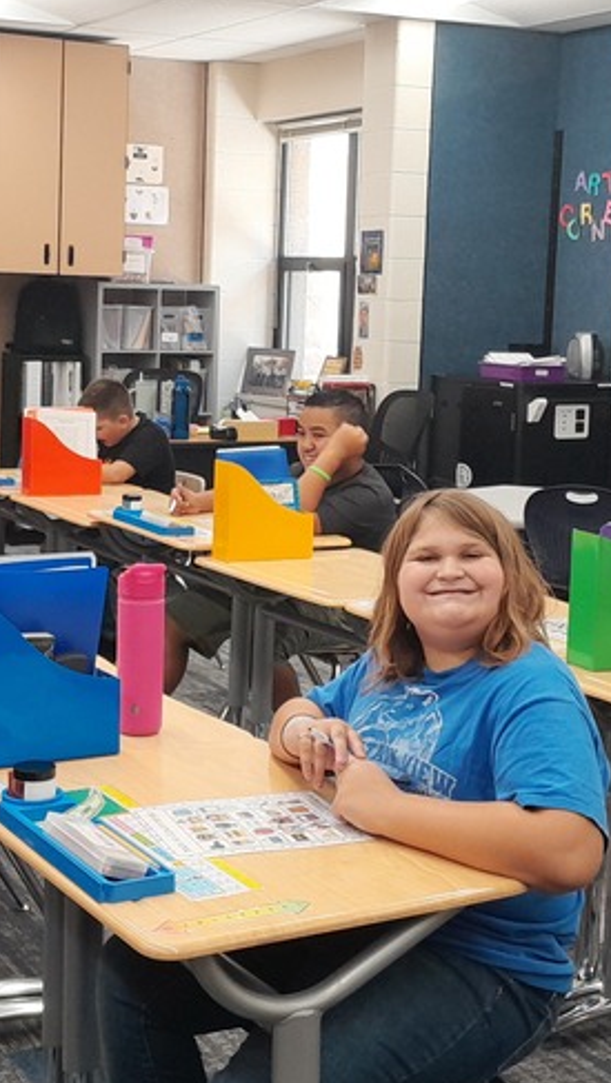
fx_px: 1668
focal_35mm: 58
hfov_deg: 20.7
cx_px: 184
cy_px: 468
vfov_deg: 35.9
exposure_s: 1/60
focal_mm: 3.98
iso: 100
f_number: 1.8
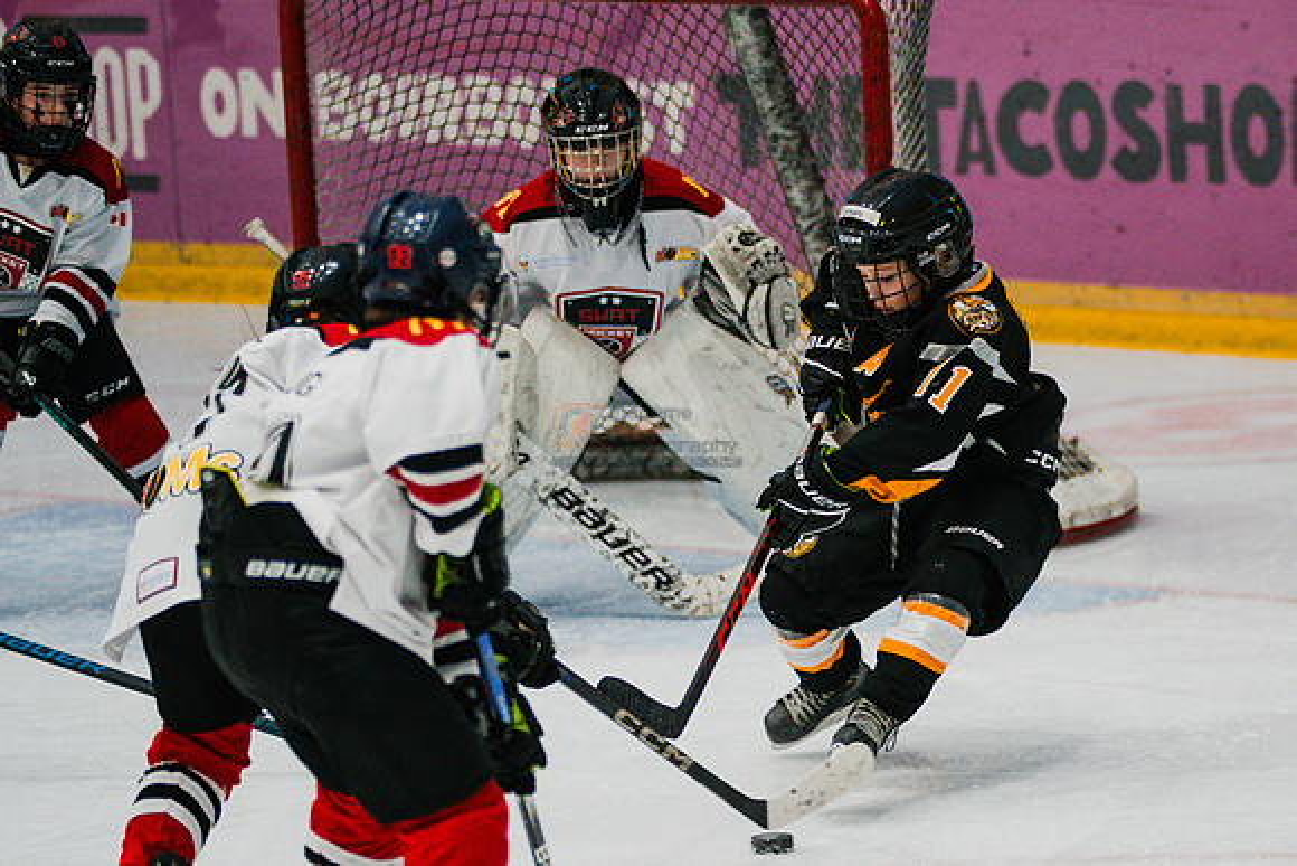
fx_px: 8239
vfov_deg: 6.0
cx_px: 956
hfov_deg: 9.0
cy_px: 428
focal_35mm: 229
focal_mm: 148
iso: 3200
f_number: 3.2
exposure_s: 1/1600
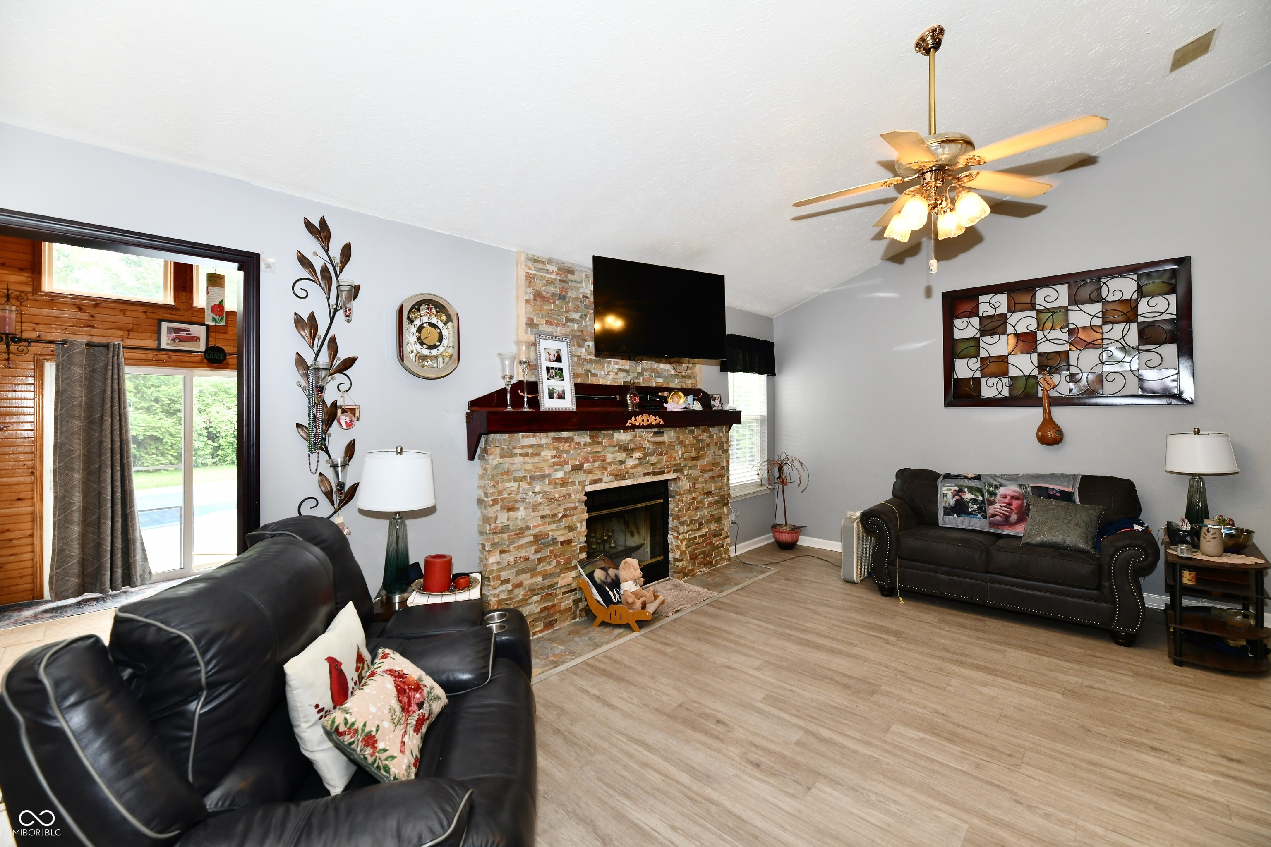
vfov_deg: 81.2
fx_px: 494
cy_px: 424
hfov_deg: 104.3
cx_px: 636
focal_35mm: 14
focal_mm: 14
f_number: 6.3
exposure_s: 1/60
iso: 640
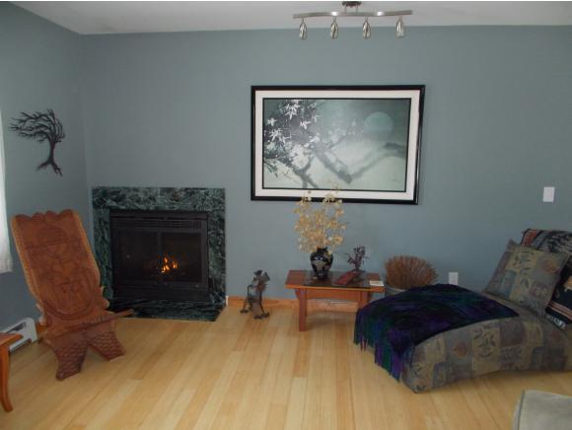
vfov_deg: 53.1
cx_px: 286
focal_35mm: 26
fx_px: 430
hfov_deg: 67.3
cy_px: 215
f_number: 3.2
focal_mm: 4.6
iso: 200
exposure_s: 1/25
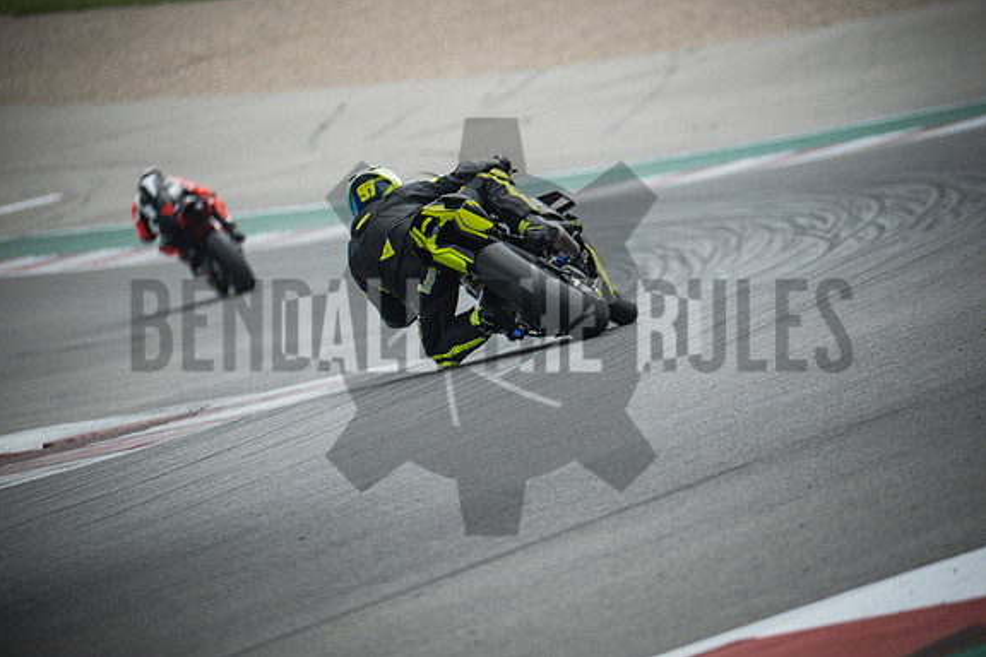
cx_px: 491
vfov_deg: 2.9
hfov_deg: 4.4
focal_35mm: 471
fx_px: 12899
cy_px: 328
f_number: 5.2
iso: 2000
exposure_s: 1/2500
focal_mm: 312
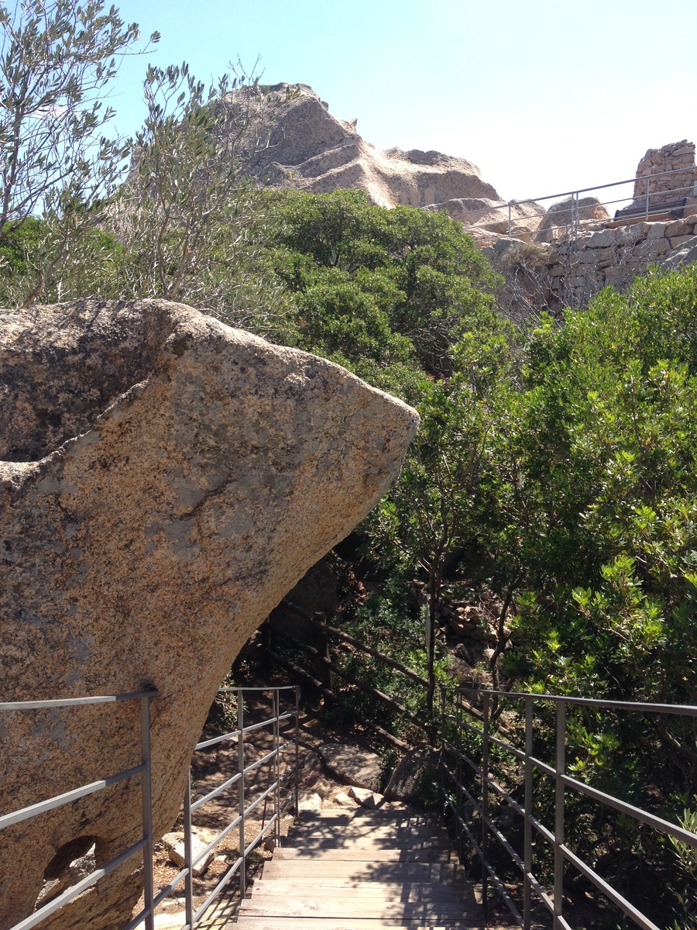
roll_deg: +0.8
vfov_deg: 52.6
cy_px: 465
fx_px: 940
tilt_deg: -9.1
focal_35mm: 35
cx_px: 348
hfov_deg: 40.7
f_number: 2.4
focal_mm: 4.28
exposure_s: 1/736
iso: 50
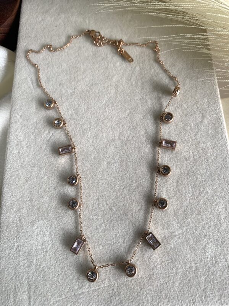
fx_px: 229
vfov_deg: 67.3
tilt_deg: -77.2
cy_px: 153
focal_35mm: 26
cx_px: 114
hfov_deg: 53.1
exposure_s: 1/100
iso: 32
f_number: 1.8
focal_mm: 4.25
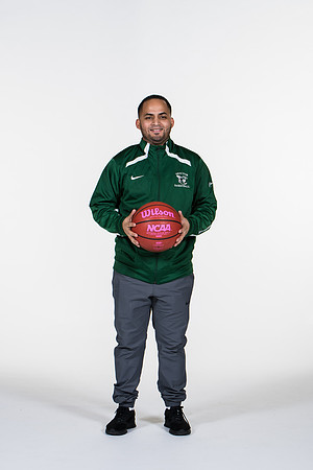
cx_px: 156
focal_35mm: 117
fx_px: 1526
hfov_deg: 11.7
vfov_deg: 17.5
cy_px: 235
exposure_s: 1/160
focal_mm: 78
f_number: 6.3
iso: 200
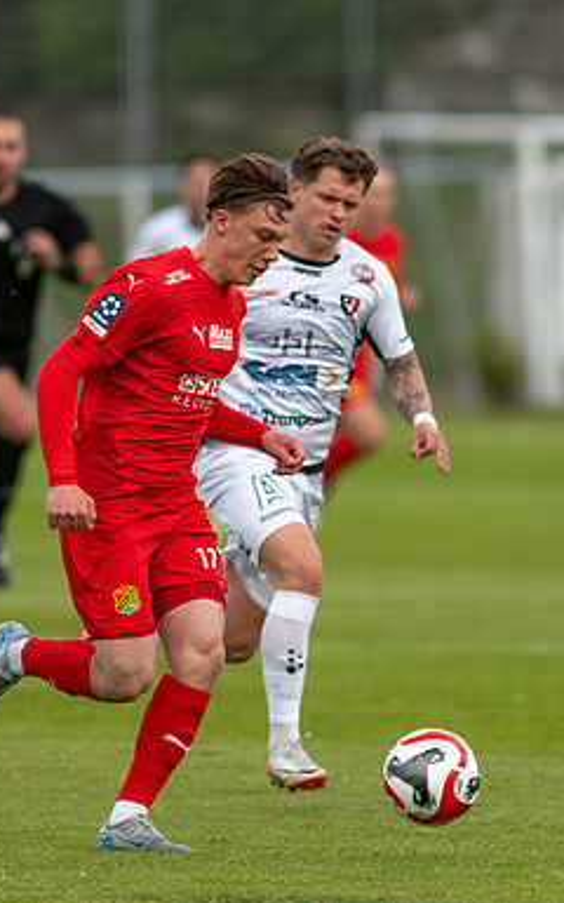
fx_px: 17019
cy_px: 453
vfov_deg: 3.0
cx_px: 270
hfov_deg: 1.9
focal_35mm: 692
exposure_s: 1/1600
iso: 250
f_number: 3.2
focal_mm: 300
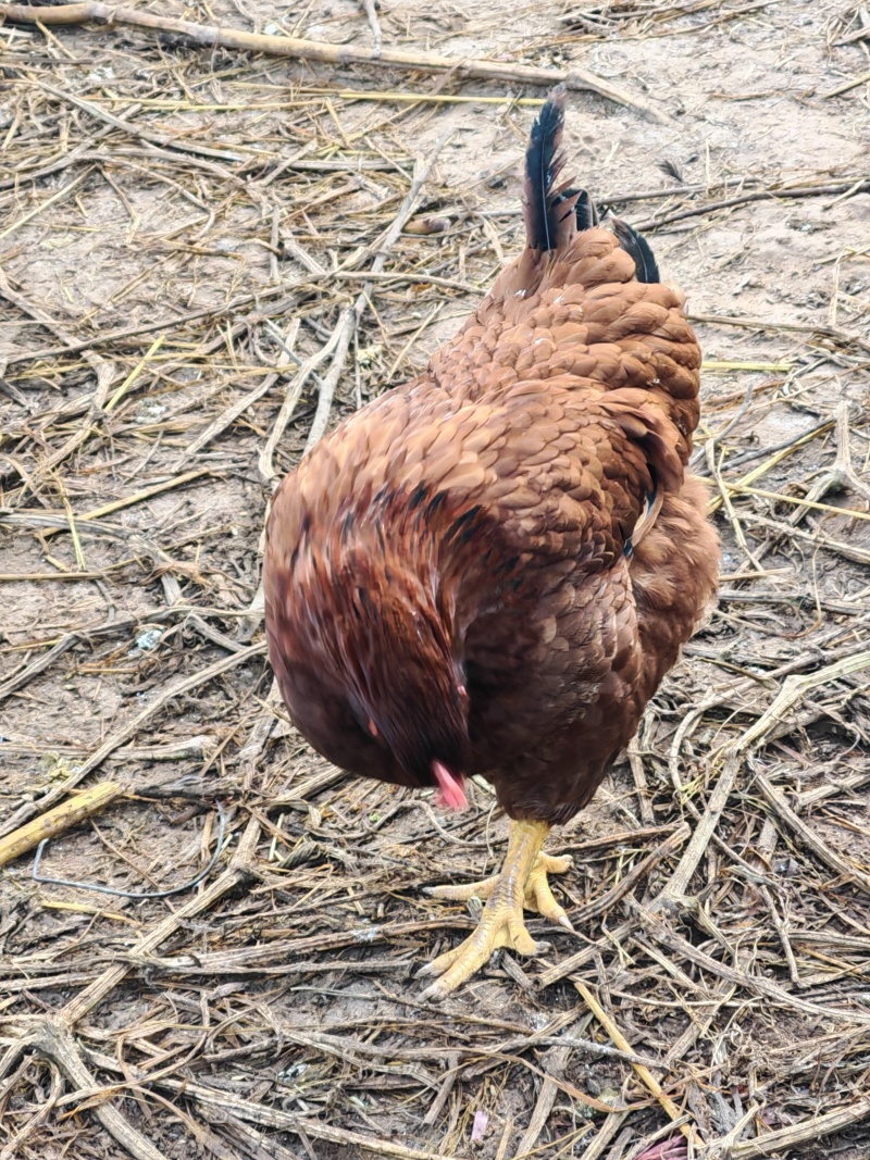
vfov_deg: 17.1
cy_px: 580
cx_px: 435
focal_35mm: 115
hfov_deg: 12.9
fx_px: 3854
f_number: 2.4
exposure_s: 1/50
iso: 160
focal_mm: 8.67
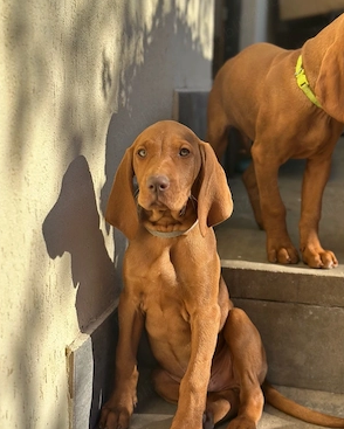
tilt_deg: -10.6
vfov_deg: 36.6
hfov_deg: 29.7
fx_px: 649
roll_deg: -1.5
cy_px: 220
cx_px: 174
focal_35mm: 51
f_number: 1.78
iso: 80
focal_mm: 6.86
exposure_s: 1/3367
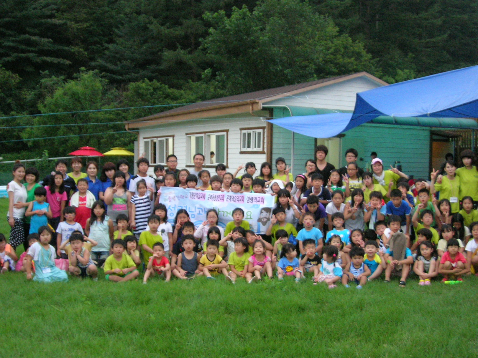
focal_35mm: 48
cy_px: 196
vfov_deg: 30.3
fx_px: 663
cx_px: 242
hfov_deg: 39.7
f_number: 2.8
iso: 400
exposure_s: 1/79
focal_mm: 7.8
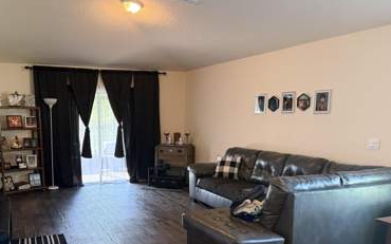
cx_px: 145
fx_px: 352
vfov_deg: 37.7
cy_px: 171
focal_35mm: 33
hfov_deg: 57.4
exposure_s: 1/60
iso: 400
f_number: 1.78
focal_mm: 6.76
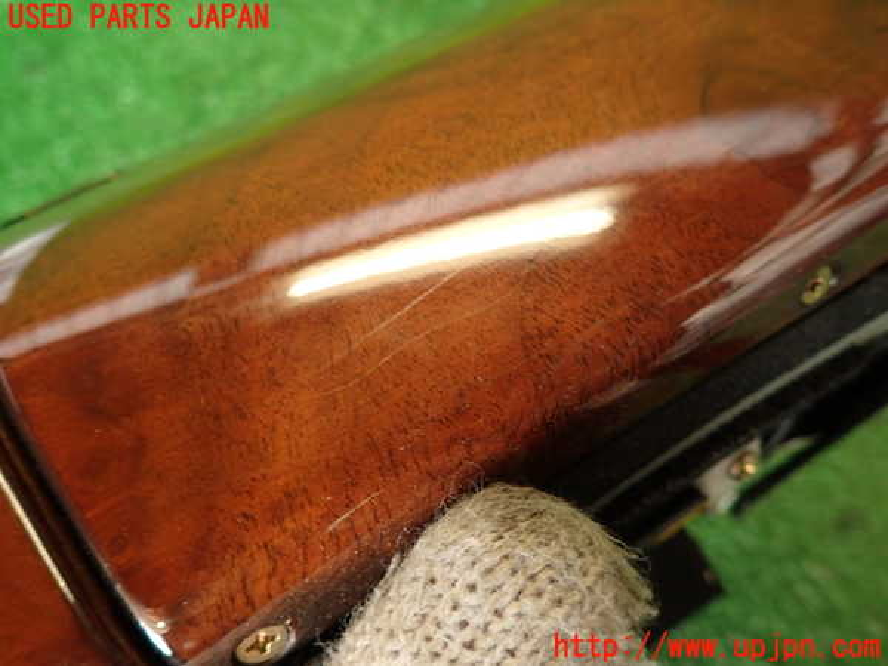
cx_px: 444
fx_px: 641
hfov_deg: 69.4
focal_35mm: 25
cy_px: 333
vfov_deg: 54.9
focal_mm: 4.5
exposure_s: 1/40
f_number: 2
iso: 200
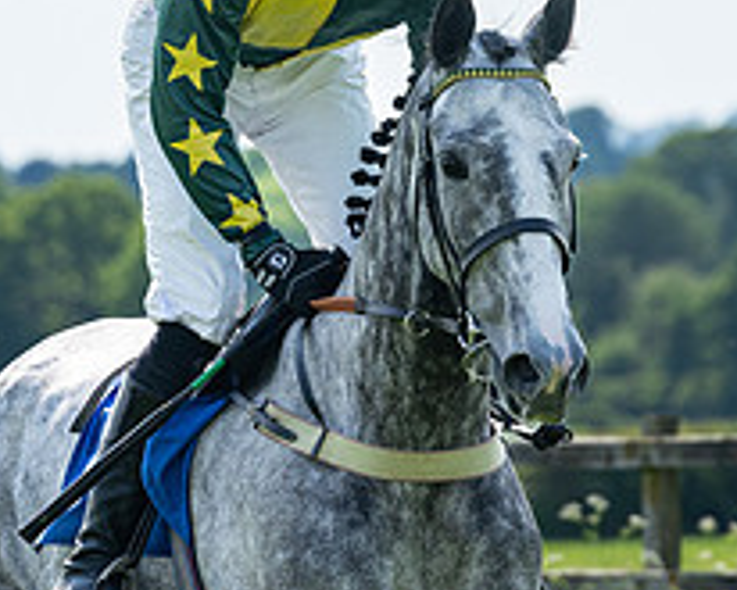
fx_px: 13923
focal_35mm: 638
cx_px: 464
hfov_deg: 3.0
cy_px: 267
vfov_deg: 2.4
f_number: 5
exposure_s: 1/1250
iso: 200
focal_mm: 155
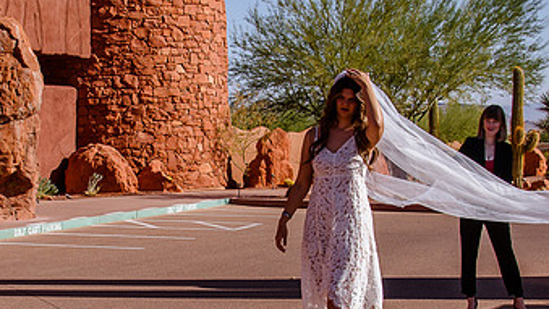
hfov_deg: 28.0
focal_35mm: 75
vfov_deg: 16.0
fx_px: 1092
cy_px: 230
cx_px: 173
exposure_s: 1/250
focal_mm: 24
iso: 125
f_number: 10
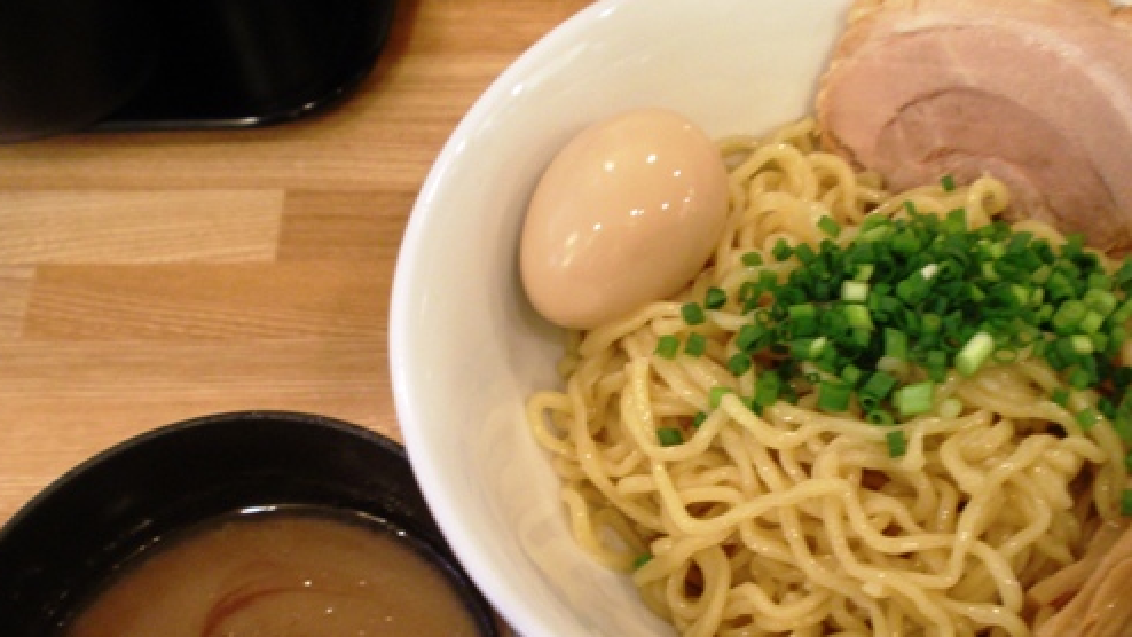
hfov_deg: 42.0
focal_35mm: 49
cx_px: 653
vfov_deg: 24.2
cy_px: 461
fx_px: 1471
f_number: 3.5
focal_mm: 6.6
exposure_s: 1/5
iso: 100
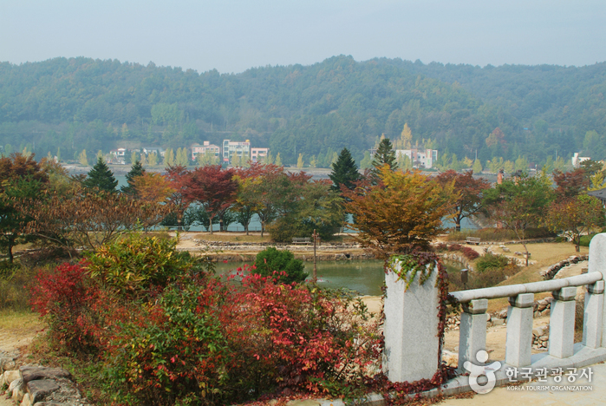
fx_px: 708
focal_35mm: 42
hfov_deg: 46.3
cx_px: 303
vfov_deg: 32.0
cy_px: 203
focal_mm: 28
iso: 100
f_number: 6.7
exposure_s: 1/180
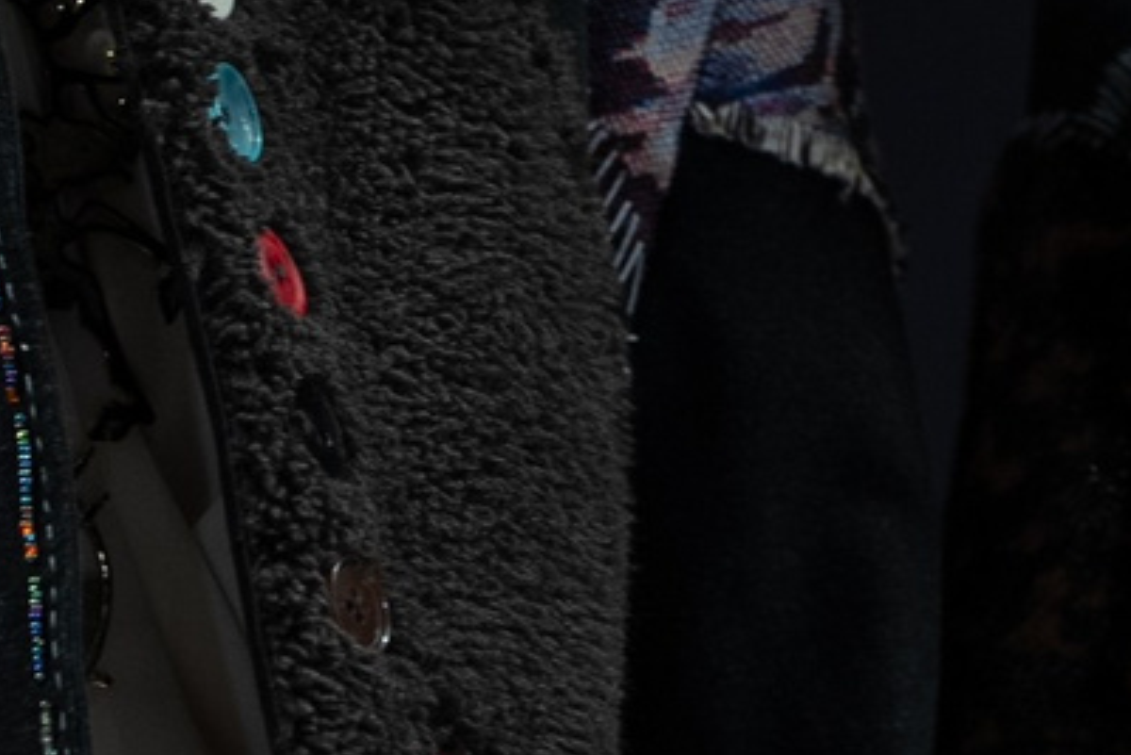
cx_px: 1202
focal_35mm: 448
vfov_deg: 3.1
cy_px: -389
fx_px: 14079
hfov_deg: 4.6
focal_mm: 70
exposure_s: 1/200
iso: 200
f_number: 2.8
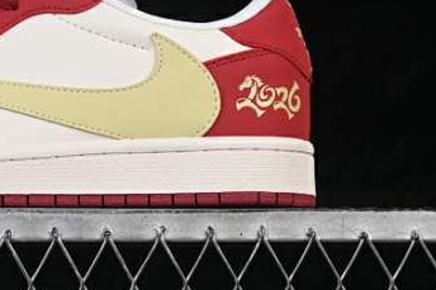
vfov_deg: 8.6
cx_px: 13
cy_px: 16
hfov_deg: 12.8
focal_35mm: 159
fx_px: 1925
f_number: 8
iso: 160
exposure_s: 1/80
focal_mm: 50
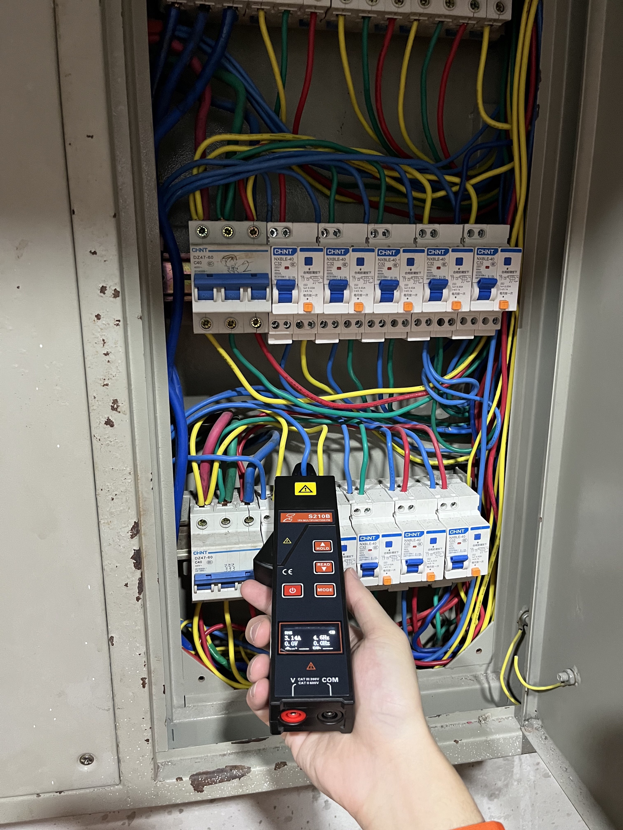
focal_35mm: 26
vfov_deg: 67.3
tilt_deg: -15.2
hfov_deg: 53.1
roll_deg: +1.0
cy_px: 415
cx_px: 312
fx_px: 624
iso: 500
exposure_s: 1/43
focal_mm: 5.1
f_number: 1.6
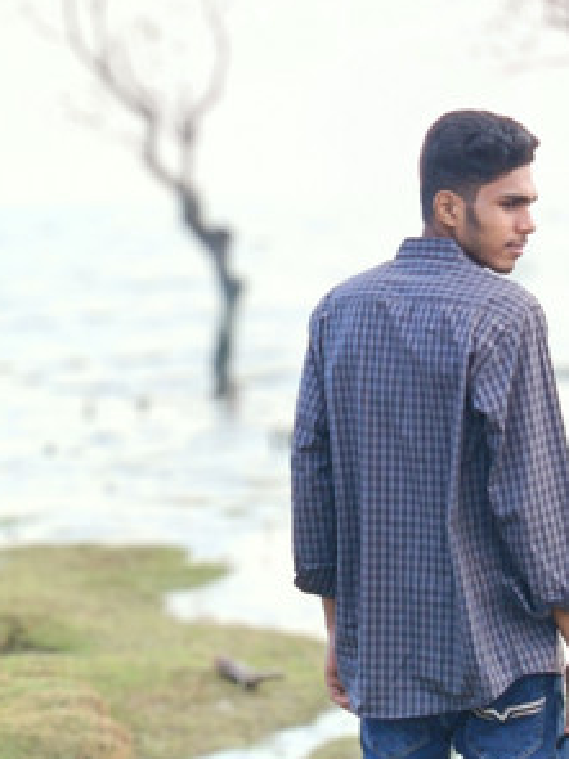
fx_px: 2676
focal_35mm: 122
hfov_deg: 12.1
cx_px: 449
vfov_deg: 16.0
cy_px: 136
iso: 137
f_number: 0.95
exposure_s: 1/100
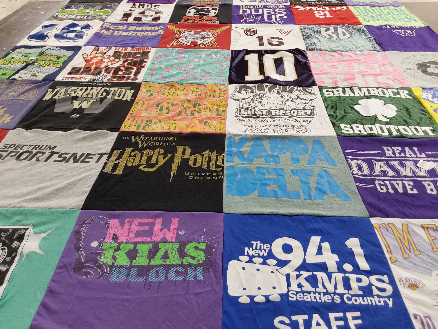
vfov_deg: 49.7
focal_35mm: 28
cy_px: 164
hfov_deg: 63.4
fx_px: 354
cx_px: 219
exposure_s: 1/60
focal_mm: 2.91
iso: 125
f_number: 1.9
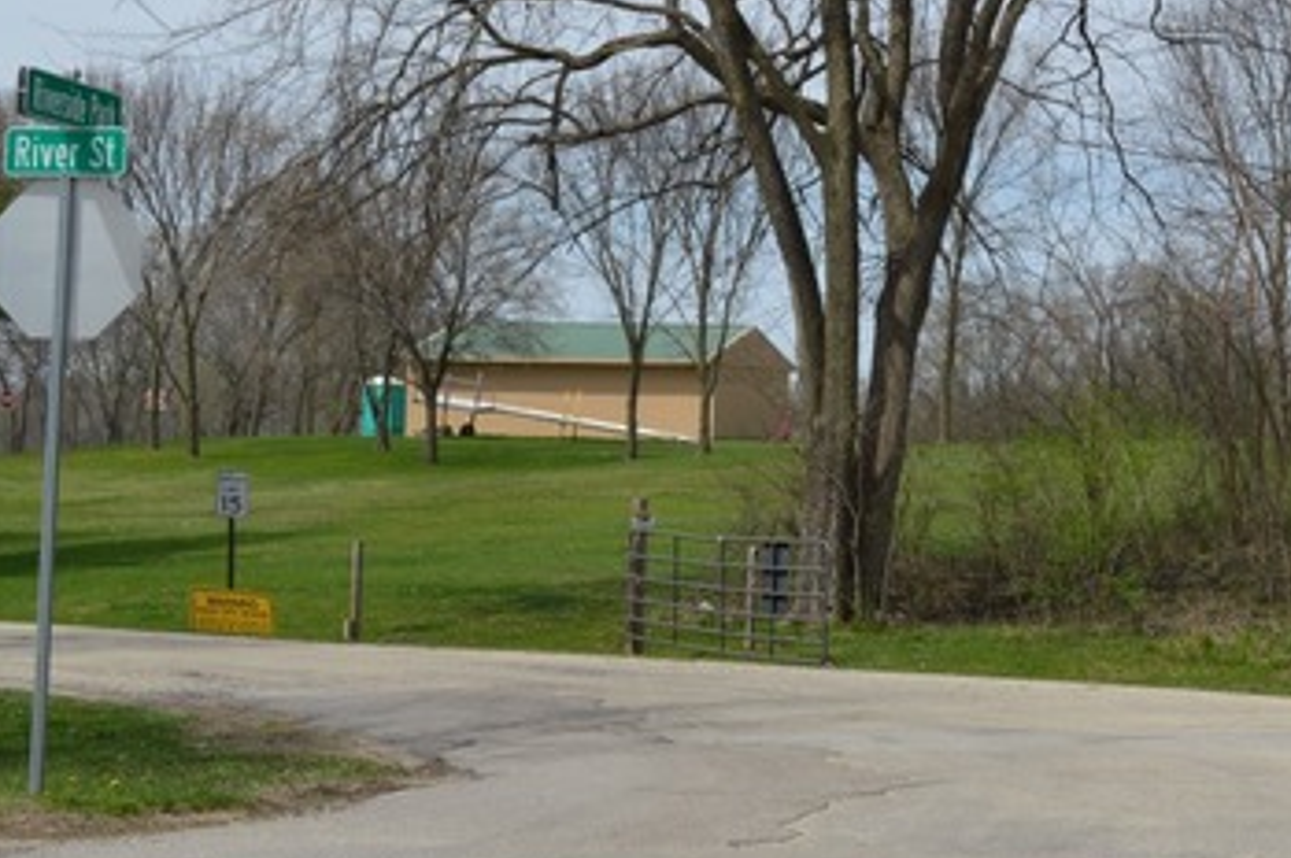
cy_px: 159
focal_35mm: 88
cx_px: 1147
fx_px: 3153
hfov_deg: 22.6
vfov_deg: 15.4
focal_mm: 32
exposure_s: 1/250
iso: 100
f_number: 8
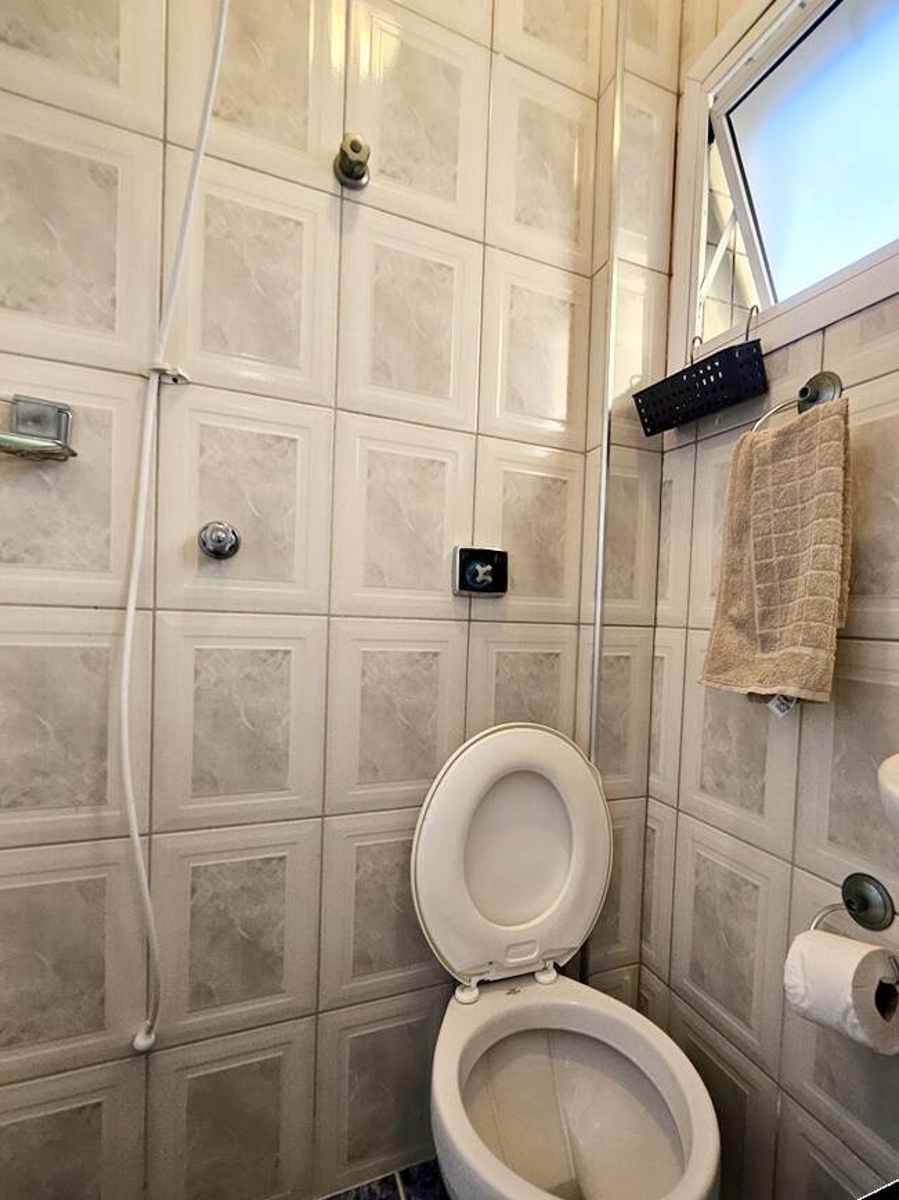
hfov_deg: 77.8
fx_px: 554
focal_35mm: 16
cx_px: 505
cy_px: 636
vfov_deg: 94.4
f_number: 2.2
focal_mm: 1.7
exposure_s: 1/60
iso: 100
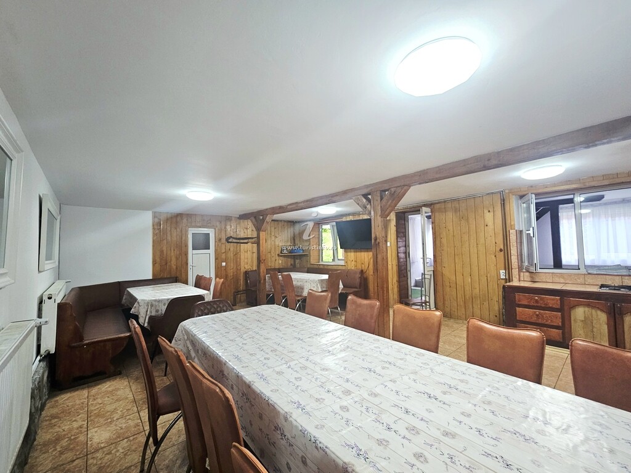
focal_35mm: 13
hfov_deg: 106.2
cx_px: 316
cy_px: 236
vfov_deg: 89.9
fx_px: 237
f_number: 2.2
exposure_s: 1/50.3
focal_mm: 2.2
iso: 160
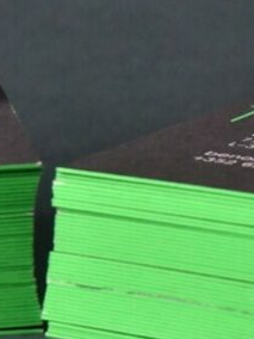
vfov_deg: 6.1
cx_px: 461
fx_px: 3150
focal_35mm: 322
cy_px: 60
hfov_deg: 4.6
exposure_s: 1/160
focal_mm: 62
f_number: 13
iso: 4000
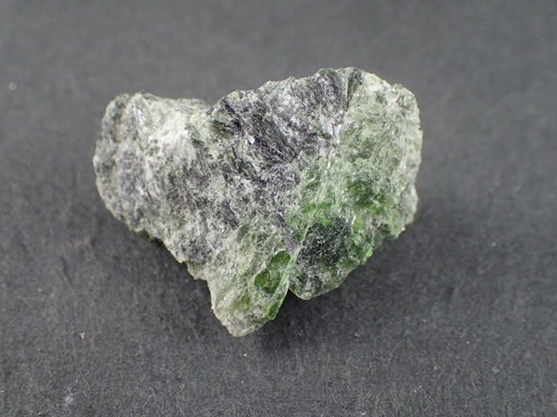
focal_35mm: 46
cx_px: 278
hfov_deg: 41.2
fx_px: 740
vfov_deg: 31.5
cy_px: 208
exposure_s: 1/200
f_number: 3.1
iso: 200
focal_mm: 8.41
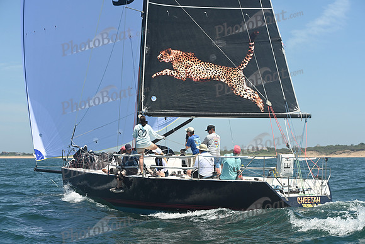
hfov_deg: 27.0
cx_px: 182
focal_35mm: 75
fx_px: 761
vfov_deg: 18.2
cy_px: 122
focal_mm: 75
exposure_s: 1/1000
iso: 320
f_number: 7.1
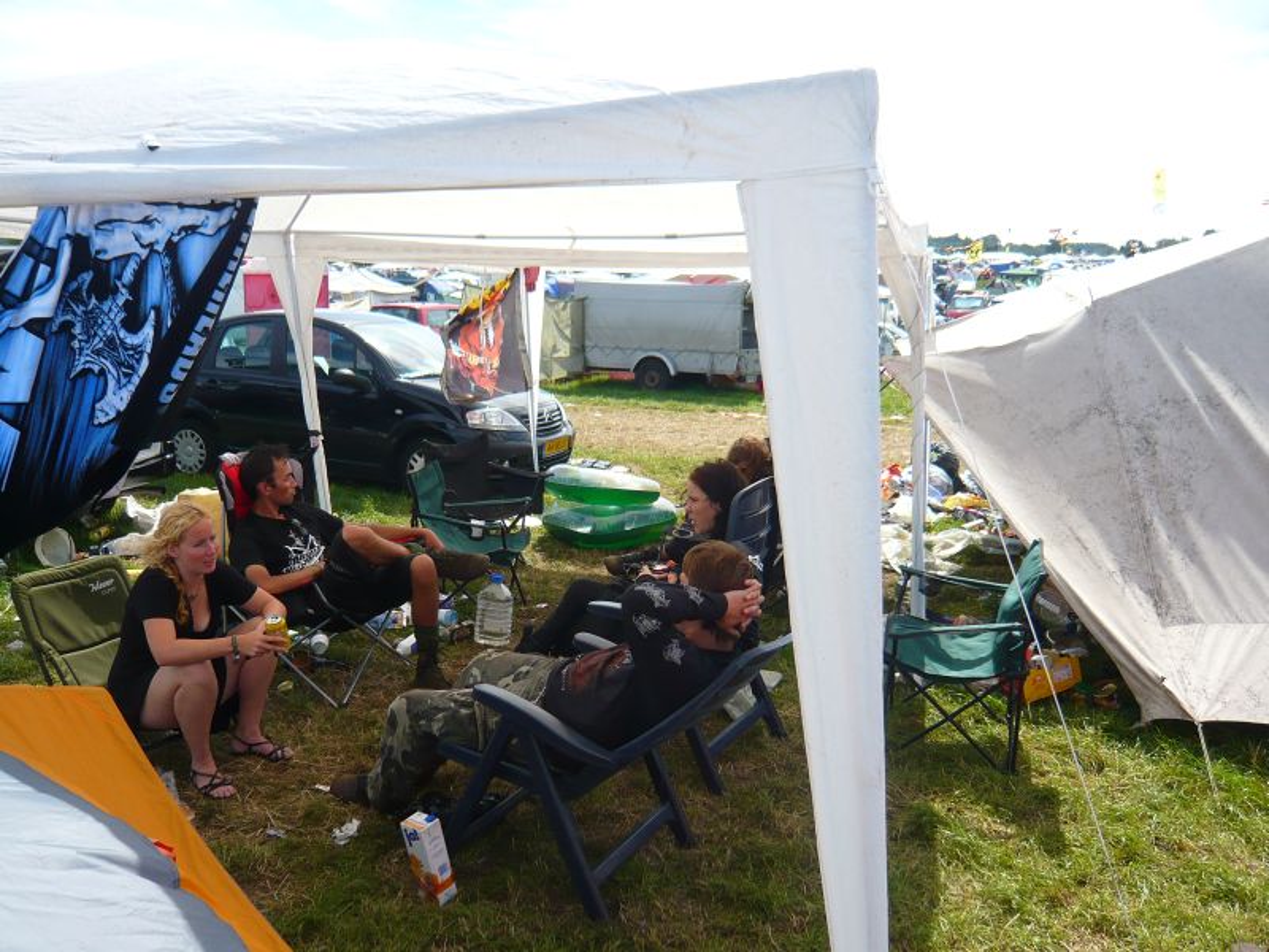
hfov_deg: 63.4
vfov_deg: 49.7
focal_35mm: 28
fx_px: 1026
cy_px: 476
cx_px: 634
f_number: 2.8
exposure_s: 1/800
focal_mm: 4.6
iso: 100
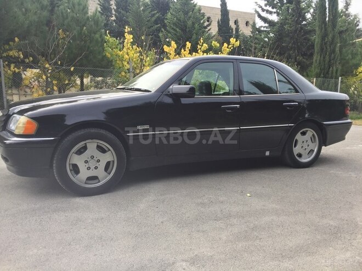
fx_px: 303
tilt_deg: -9.4
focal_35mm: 29
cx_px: 181
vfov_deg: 48.2
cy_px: 136
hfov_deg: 61.7
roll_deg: -0.2
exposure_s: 1/439
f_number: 2.2
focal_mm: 4.15
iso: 32
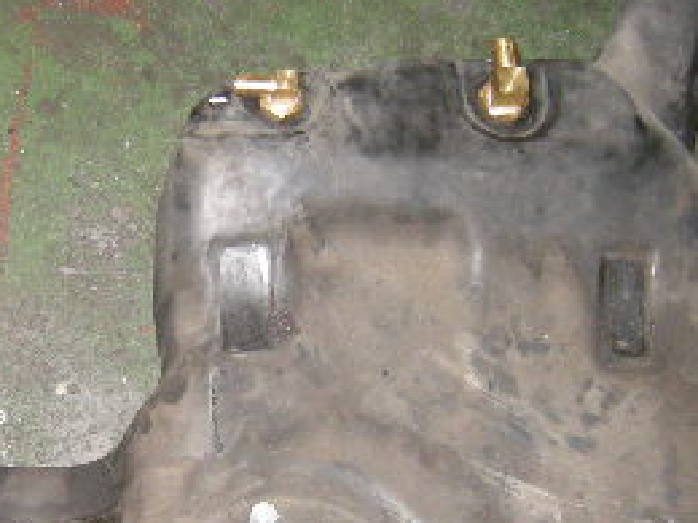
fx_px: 1391
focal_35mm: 69
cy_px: 389
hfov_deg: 27.6
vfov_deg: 21.1
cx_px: 140
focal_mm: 4.7
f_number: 2.8
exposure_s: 1/60
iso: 291
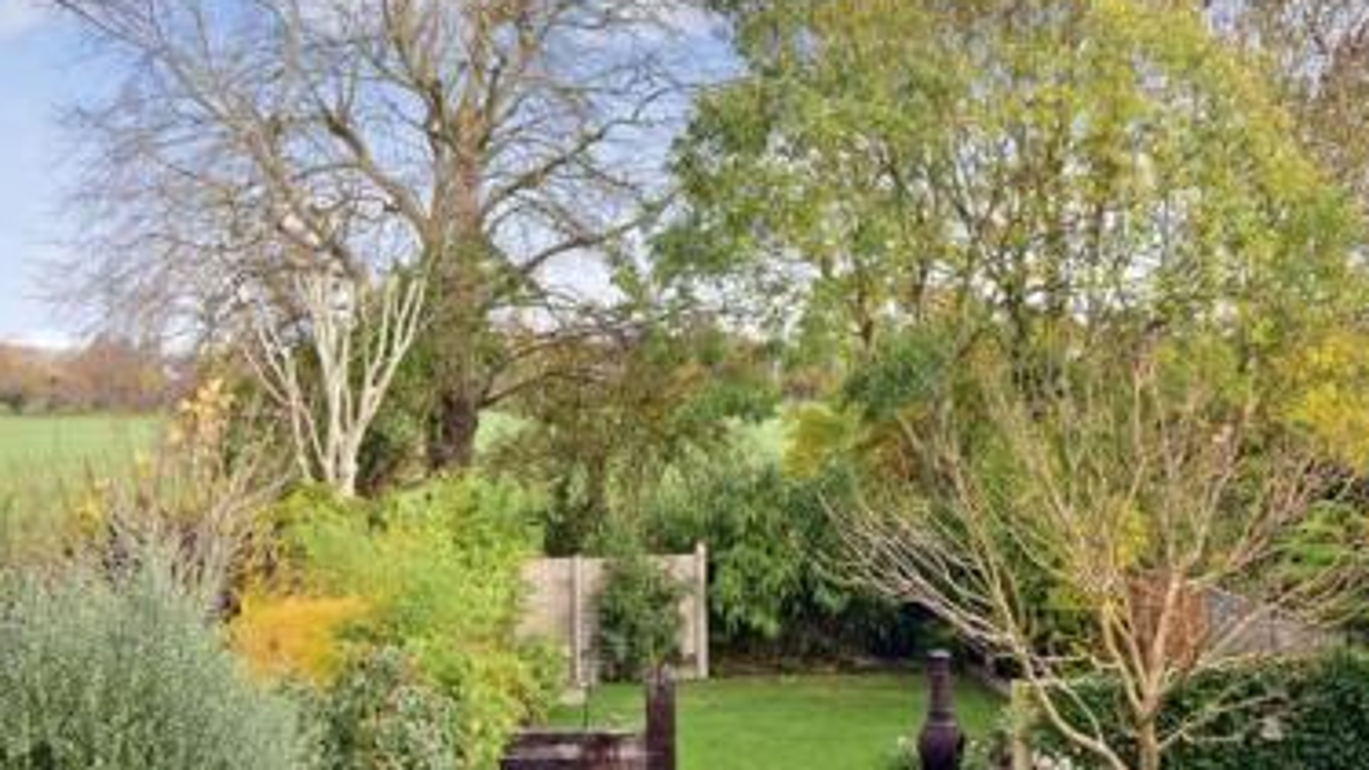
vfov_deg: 21.8
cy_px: 283
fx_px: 1997
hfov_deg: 37.8
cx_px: 577
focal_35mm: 55
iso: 400
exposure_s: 1/80
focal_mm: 20
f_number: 13
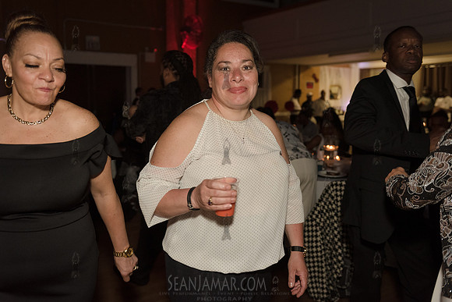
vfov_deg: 37.9
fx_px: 440
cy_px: 151
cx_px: 226
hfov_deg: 54.4
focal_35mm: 35
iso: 2000
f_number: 3.5
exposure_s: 1/250
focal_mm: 35
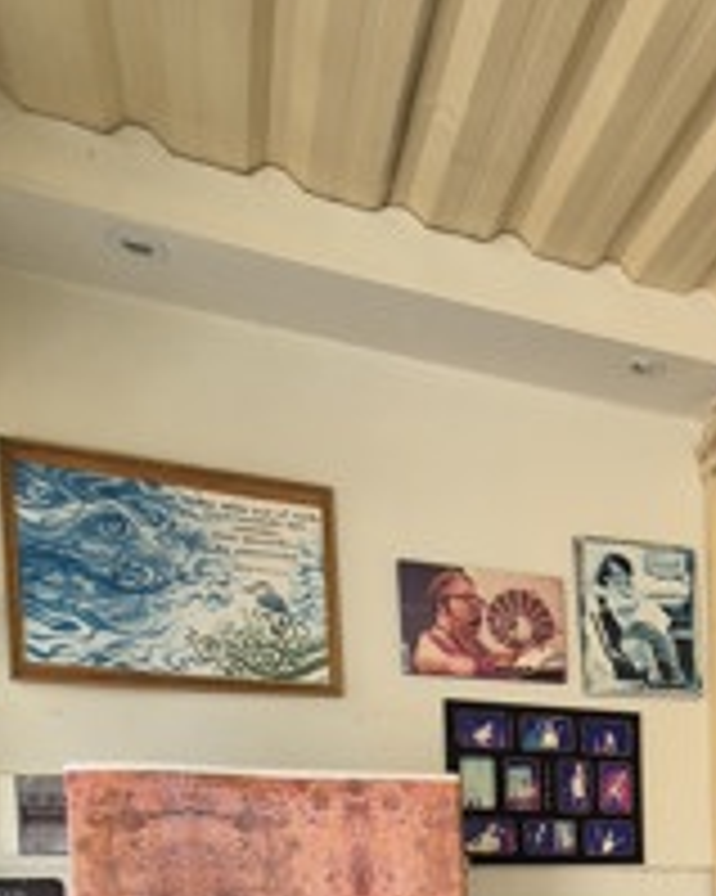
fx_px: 875
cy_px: 939
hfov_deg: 37.2
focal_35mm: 33
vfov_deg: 44.2
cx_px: 793
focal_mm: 2.2
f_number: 2.2
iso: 50
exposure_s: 1/120
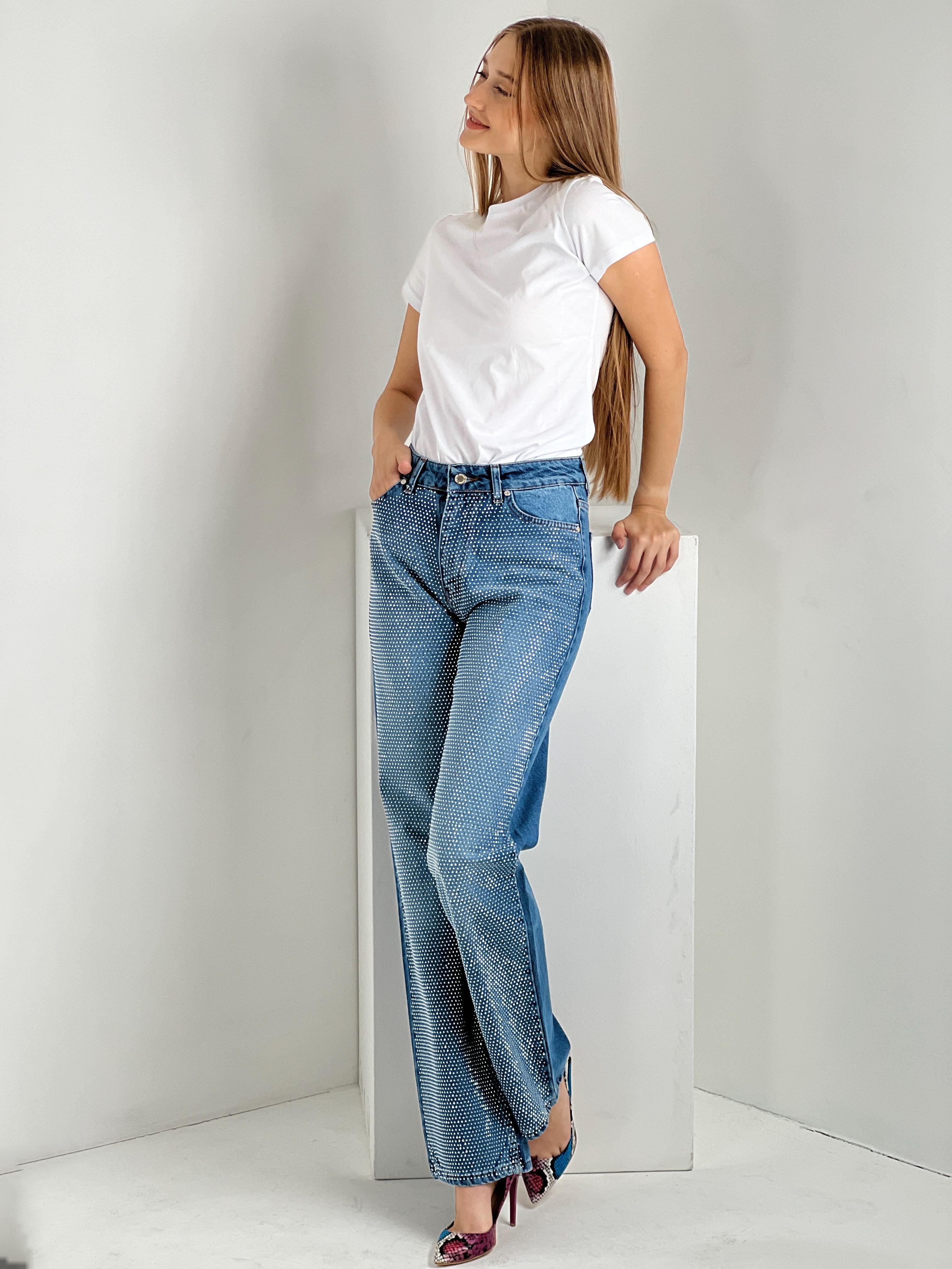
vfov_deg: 25.3
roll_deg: +0.2
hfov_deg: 19.1
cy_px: 634
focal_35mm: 77
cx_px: 476
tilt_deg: -6.0
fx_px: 2824
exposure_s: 1/100
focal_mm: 9
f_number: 2.8
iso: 50
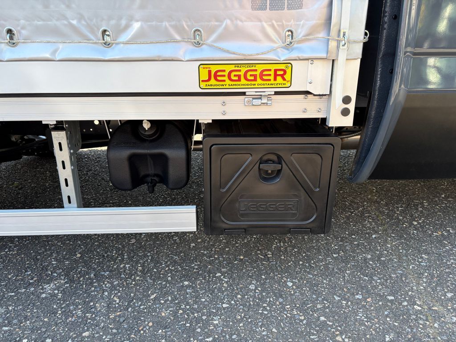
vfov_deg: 53.1
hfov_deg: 67.3
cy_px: 171
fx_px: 343
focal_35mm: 26
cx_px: 228
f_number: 1.6
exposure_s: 1/369
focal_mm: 5.96
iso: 50
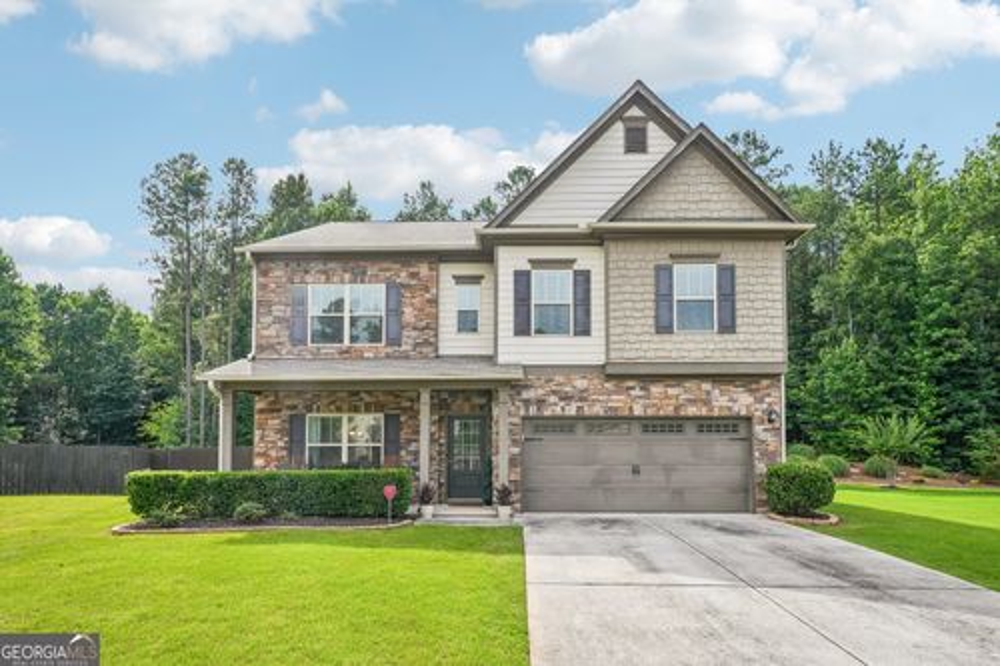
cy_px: 333
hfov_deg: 85.1
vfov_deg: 62.9
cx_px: 500
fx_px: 544
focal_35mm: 20
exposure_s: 1/400
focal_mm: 19.6
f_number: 9
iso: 320
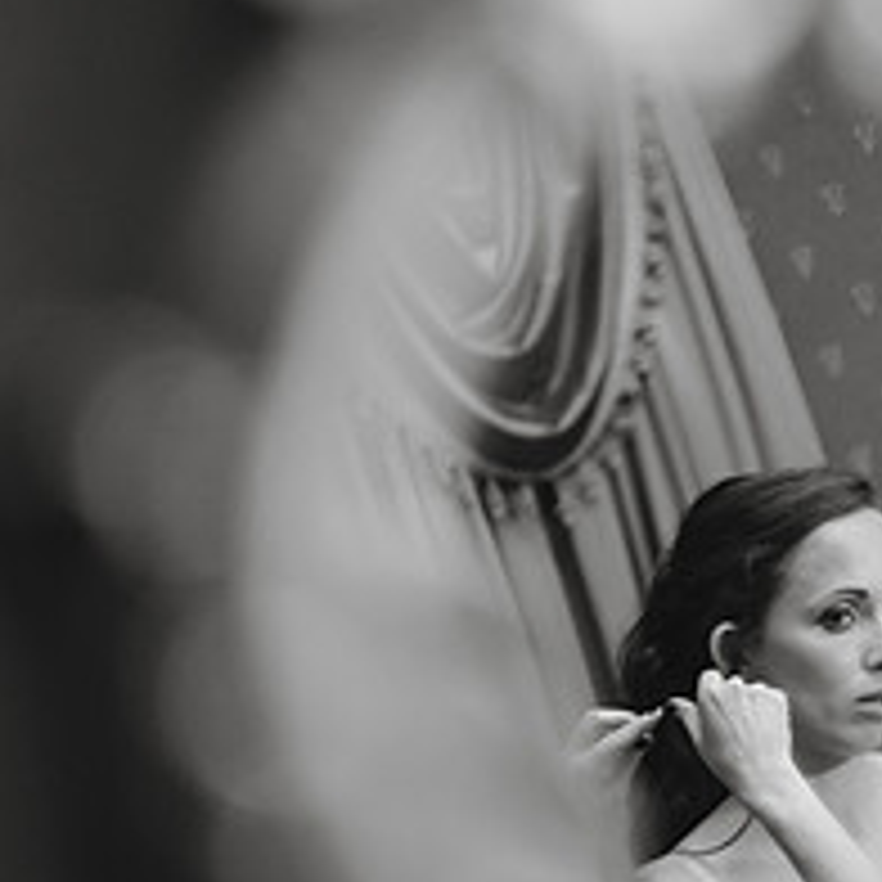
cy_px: 547
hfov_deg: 13.7
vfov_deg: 13.8
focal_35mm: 126
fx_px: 3632
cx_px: 819
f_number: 2
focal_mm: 50
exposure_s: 1/125
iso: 800
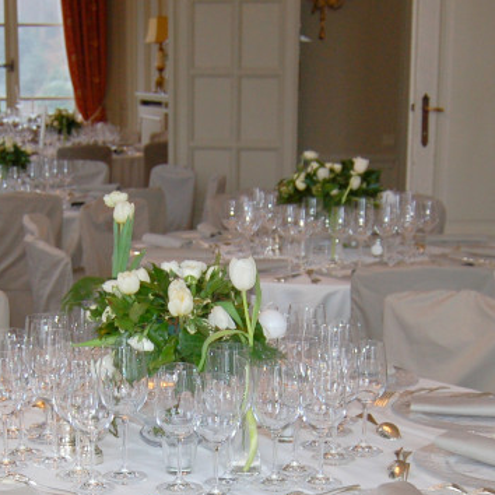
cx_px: 182
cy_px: 420
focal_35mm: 81
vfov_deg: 21.0
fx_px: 1310
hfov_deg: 21.3
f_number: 3.8
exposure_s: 1/60
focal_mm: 22
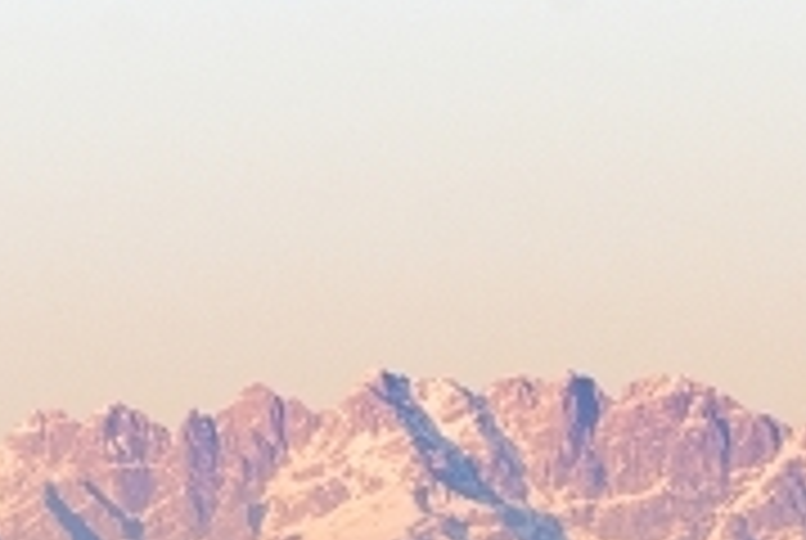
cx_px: 1432
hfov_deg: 1.9
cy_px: 1460
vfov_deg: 1.3
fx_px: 24377
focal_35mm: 1087
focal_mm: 195
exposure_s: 1/250
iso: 400
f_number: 9
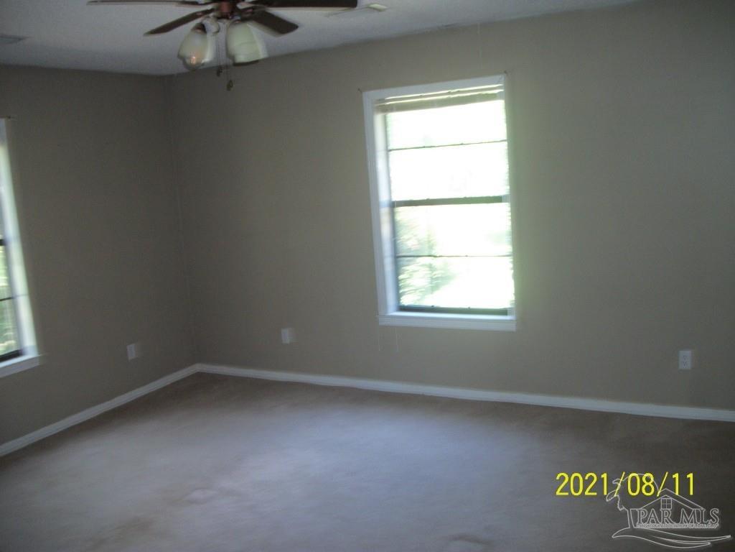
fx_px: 679
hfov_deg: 56.8
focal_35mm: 32
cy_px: 276
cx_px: 368
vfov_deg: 44.2
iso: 160
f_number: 2.9
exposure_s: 1/30
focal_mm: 5.7
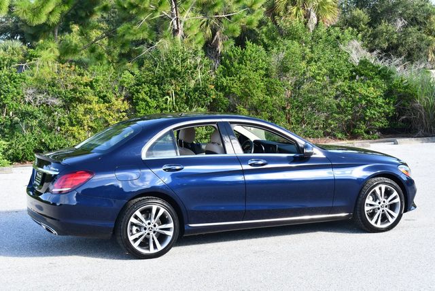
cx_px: 218
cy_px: 146
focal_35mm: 64
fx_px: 774
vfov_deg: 21.3
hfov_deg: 31.4
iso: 320
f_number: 5.6
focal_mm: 32
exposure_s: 1/250
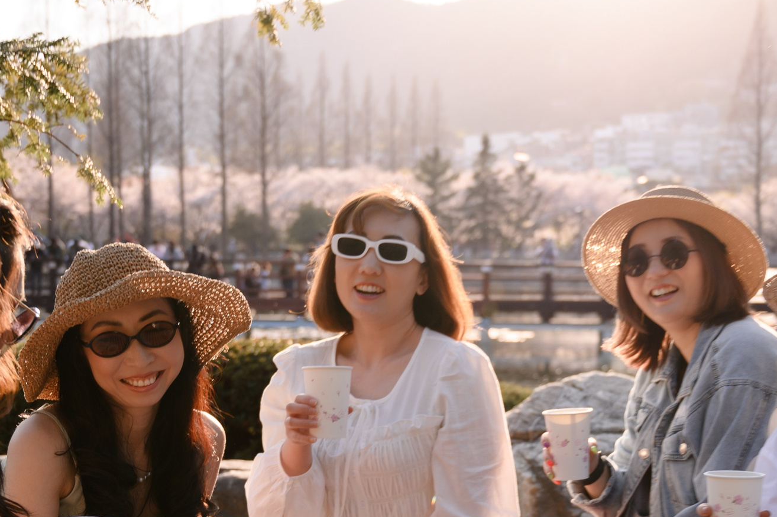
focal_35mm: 80
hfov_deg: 25.3
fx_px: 1725
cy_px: 394
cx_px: 463
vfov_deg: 16.9
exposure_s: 1/400
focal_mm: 38
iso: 100
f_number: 4
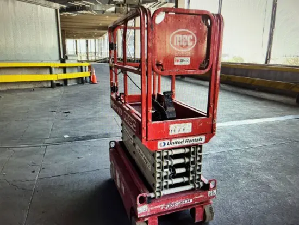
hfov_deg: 67.3
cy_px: 112
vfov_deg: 53.1
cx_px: 150
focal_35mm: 26
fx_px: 225
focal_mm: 5.1
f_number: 1.6
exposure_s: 1/60
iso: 80
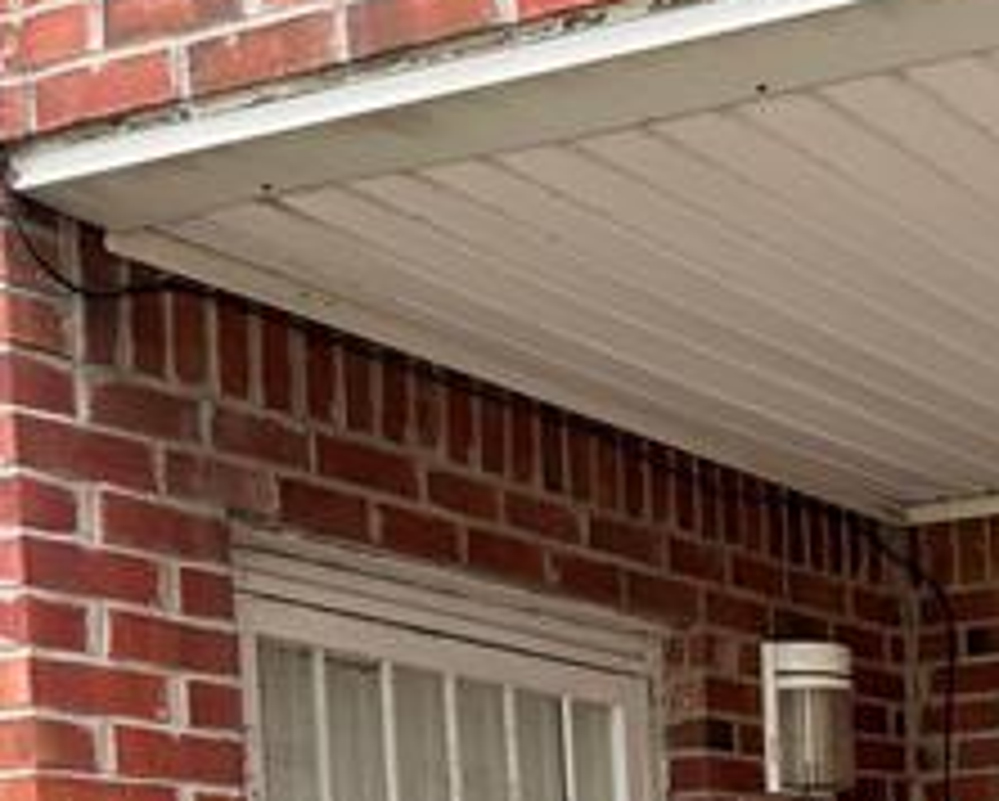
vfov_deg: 17.3
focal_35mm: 81
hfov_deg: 22.2
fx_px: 2397
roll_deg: +1.9
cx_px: 1116
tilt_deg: -5.1
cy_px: 1156
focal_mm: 6.76
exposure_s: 1/191
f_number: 1.78
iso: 64
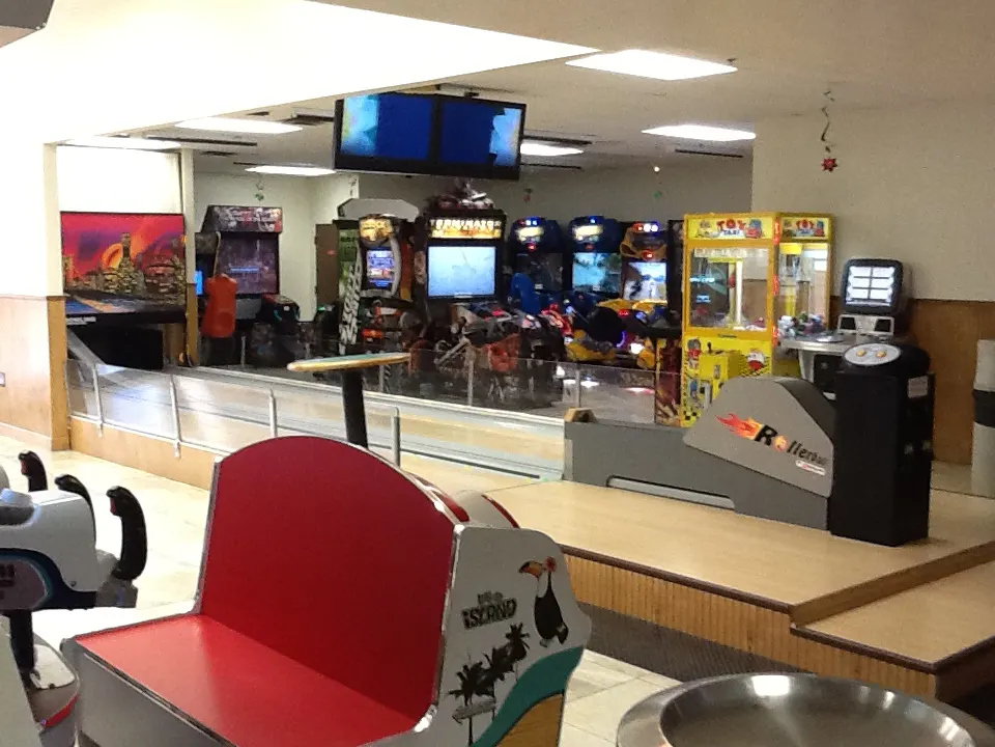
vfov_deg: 44.2
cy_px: 374
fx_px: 920
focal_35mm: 32
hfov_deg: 56.8
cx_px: 498
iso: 200
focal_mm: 2.03
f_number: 2.4
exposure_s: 1/30
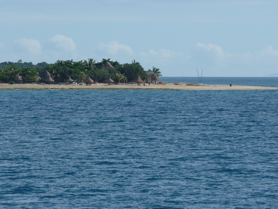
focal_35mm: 399
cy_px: 104
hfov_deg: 5.0
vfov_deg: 3.7
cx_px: 139
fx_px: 3204
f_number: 5.6
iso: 80
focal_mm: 49.2
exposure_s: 1/500
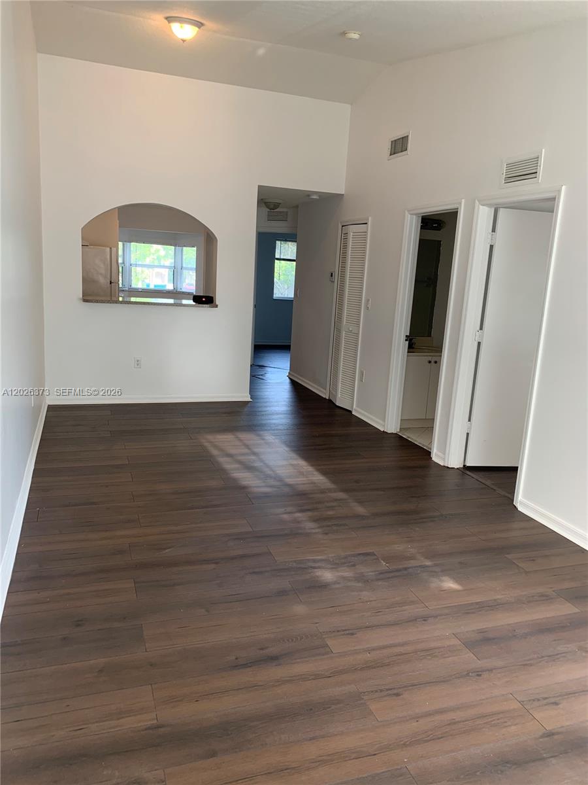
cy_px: 392
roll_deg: -3.9
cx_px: 294
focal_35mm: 26
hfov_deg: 53.1
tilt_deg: -9.9
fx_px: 589
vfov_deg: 67.3
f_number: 1.8
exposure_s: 1/60
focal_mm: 4.25
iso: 50
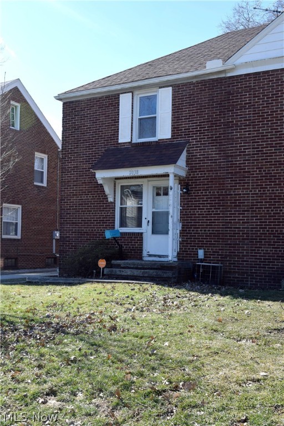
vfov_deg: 53.1
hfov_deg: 36.9
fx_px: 426
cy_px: 213
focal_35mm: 36
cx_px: 142
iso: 200
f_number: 9
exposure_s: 1/320
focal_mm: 24
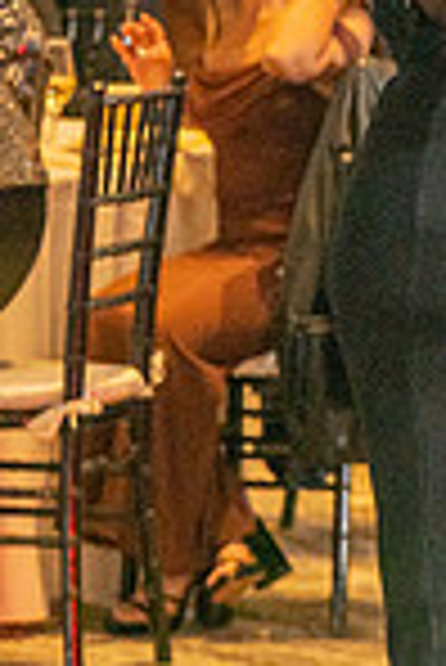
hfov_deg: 4.5
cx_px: 1158
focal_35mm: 299
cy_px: 178
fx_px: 5543
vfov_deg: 6.9
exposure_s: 1/125
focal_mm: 70
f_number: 2.8
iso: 1000
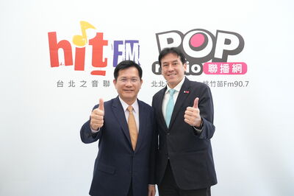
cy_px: 98
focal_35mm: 30
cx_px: 147
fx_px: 245
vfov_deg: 43.5
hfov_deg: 62.0
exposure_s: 1/125
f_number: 4.5
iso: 2500
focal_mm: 20
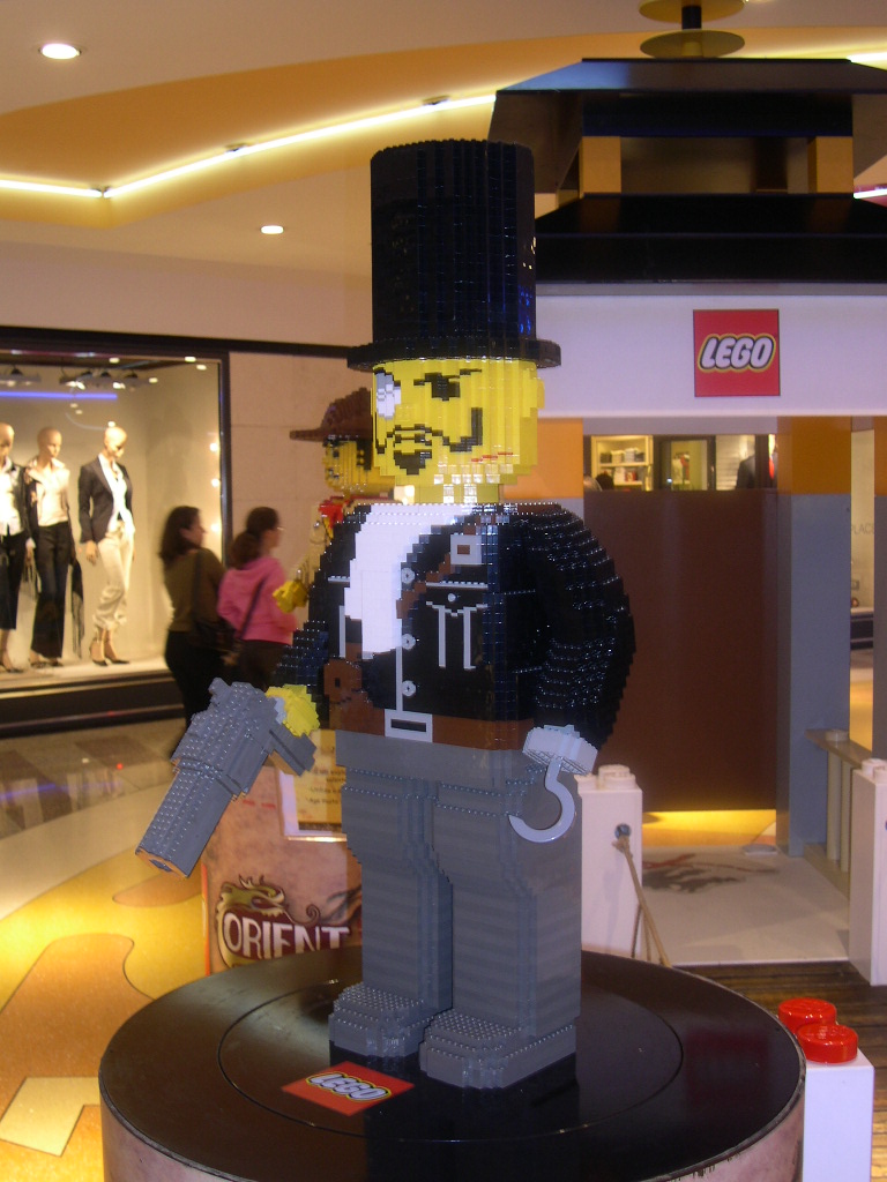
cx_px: 444
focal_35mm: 42
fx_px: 1435
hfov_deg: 34.3
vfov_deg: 44.8
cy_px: 591
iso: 100
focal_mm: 9
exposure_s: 1/30
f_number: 2.9
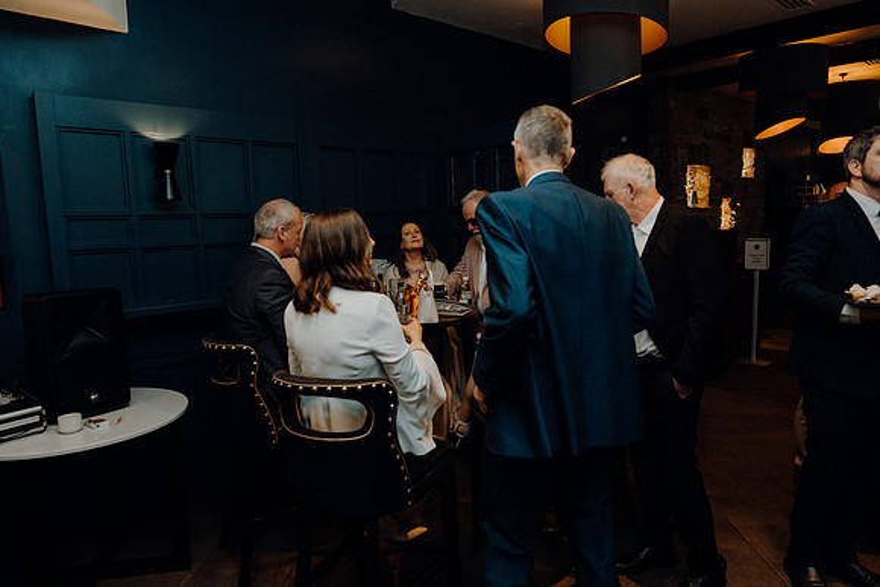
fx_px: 587
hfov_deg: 73.7
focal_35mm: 24
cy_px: 294
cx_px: 440
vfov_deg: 53.2
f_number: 3.5
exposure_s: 1/160
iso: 2500
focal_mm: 24
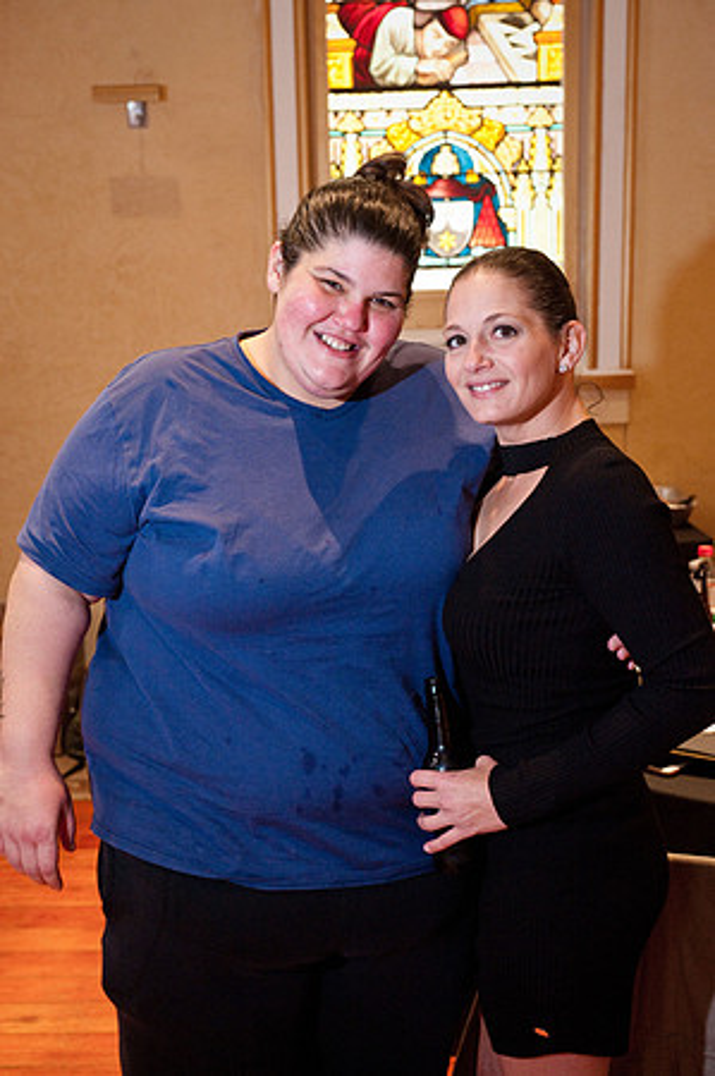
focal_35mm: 50
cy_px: 538
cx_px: 358
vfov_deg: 39.6
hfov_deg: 26.9
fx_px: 1493
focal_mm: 50
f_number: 5.6
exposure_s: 1/50
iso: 3200
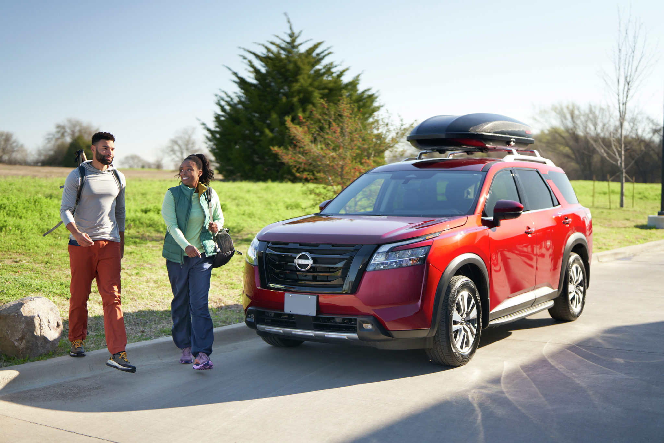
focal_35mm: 50
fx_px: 922
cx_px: 332
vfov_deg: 27.0
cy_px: 222
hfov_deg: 39.6
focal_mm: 50
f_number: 1.4
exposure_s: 1/4000
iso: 640
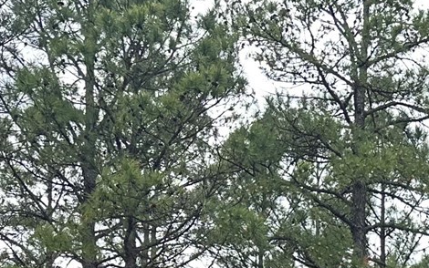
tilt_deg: +1.8
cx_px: 612
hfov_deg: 18.2
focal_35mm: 104
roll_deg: +0.4
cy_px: 645
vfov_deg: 10.7
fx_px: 1216
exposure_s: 1/634
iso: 80
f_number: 1.78
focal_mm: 6.86
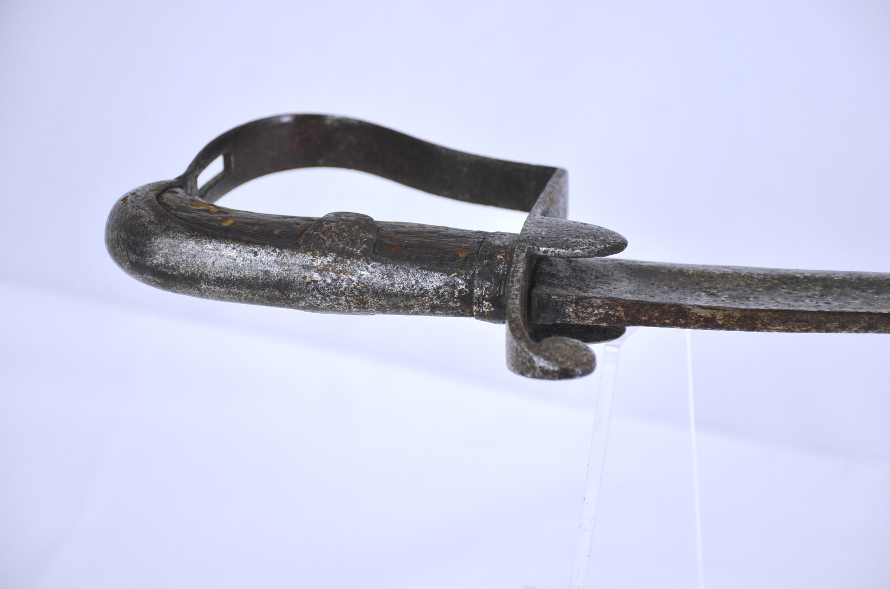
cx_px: 445
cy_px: 294
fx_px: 3146
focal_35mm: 128
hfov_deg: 16.1
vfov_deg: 10.7
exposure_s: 1/250
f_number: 5.6
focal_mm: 85
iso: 450
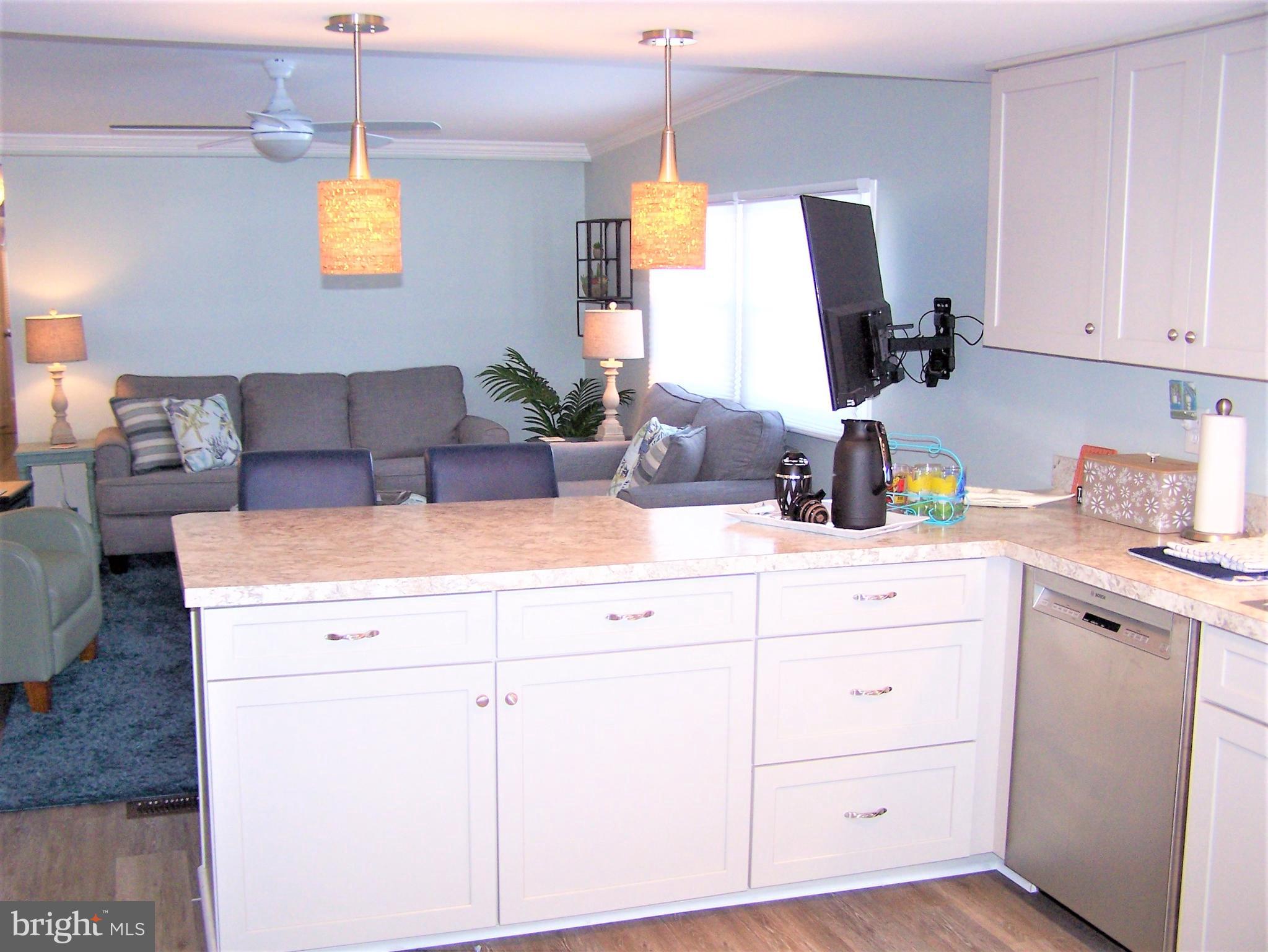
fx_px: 1392
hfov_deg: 49.0
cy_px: 476
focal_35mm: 38
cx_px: 634
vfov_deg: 37.7
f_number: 2.8
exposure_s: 1/60
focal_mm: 6.3
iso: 140
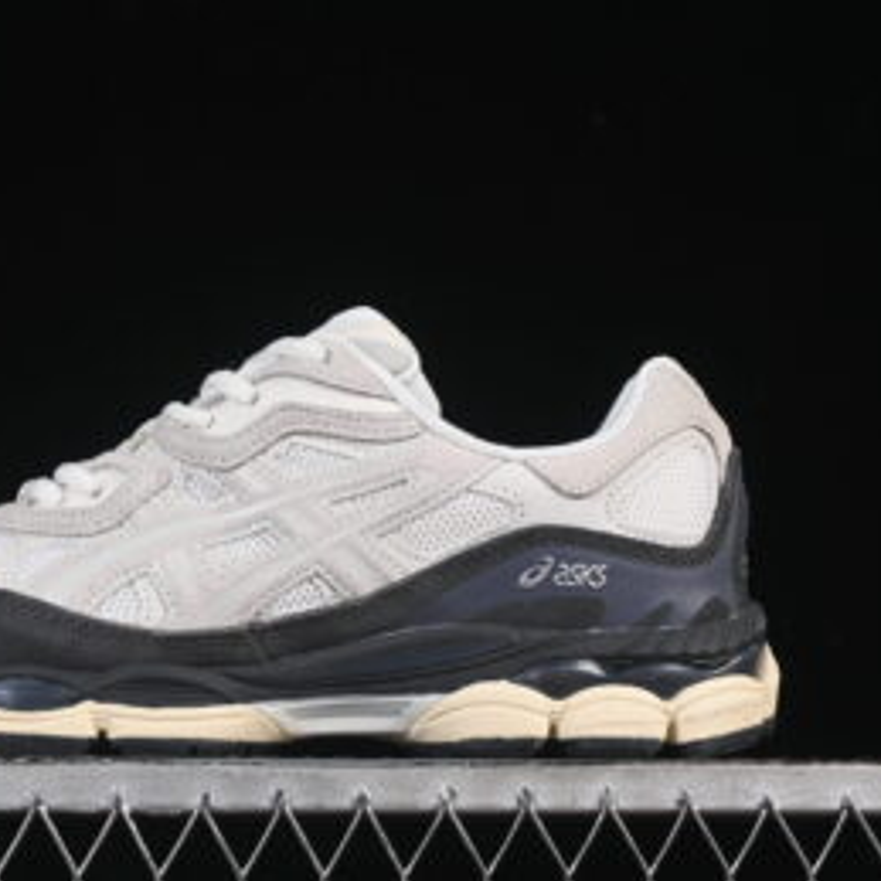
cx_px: 248
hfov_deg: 16.4
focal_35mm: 106
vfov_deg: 16.4
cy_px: 454
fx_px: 3052
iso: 160
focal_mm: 50
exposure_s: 1/80
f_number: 8
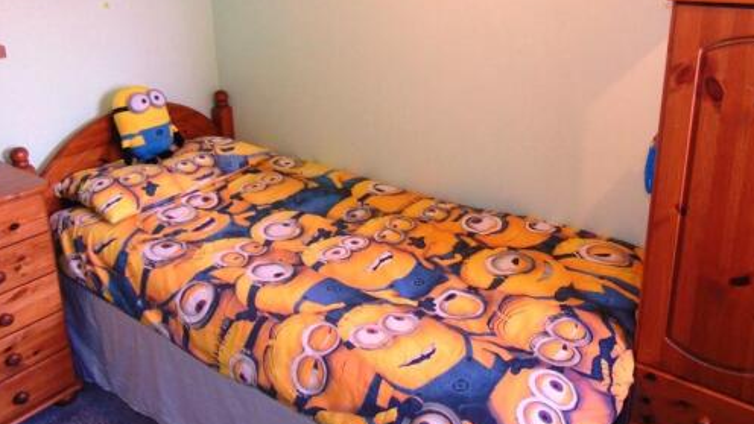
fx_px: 640
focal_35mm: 32
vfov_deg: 36.1
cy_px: 122
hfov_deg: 61.0
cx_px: 381
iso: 100
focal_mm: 4.5
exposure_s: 1/30
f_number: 3
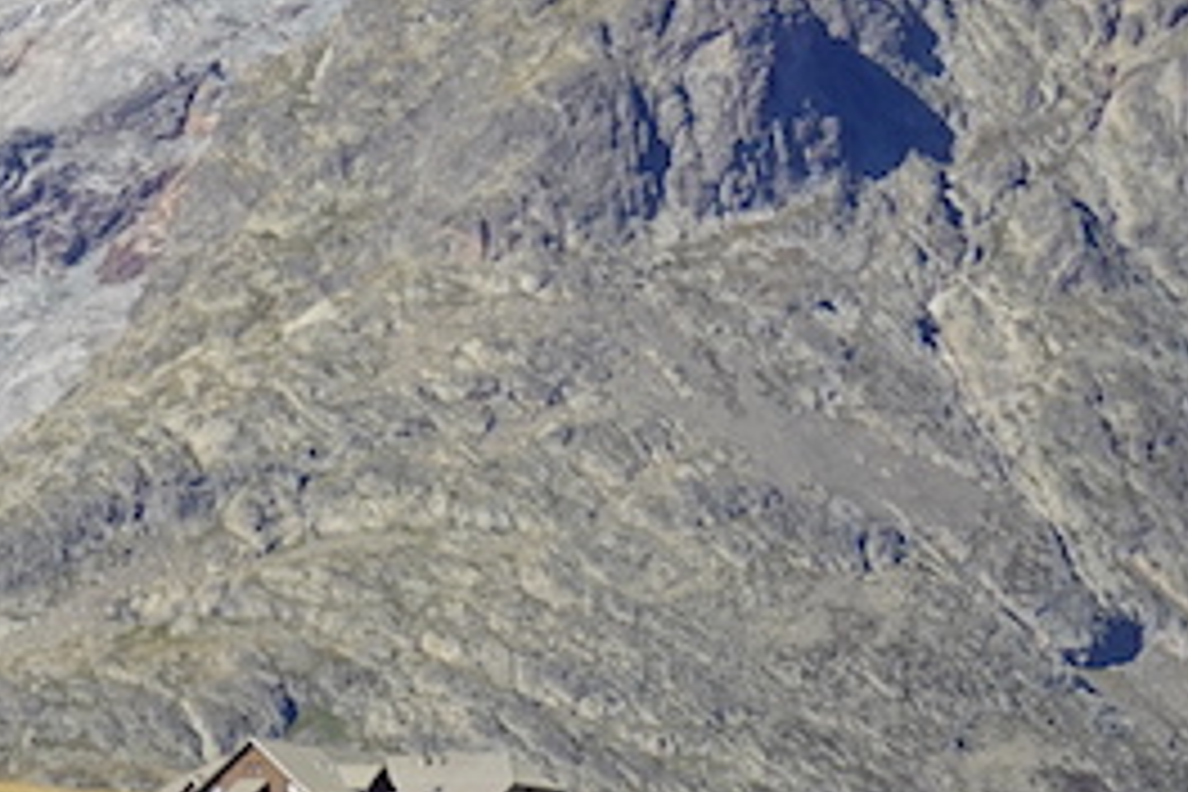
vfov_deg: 2.3
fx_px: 20095
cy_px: -742
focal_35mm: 609
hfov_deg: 3.4
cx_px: -1278
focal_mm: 48.77
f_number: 5.6
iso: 100
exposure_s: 1/400
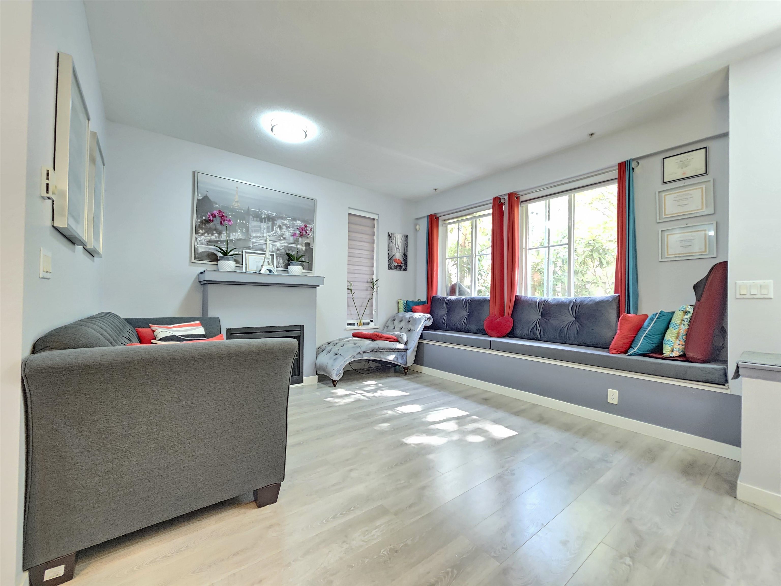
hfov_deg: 106.2
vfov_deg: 89.9
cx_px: 390
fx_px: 293
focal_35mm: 13
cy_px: 293
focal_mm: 2.2
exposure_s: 1/24
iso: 1000
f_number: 2.2
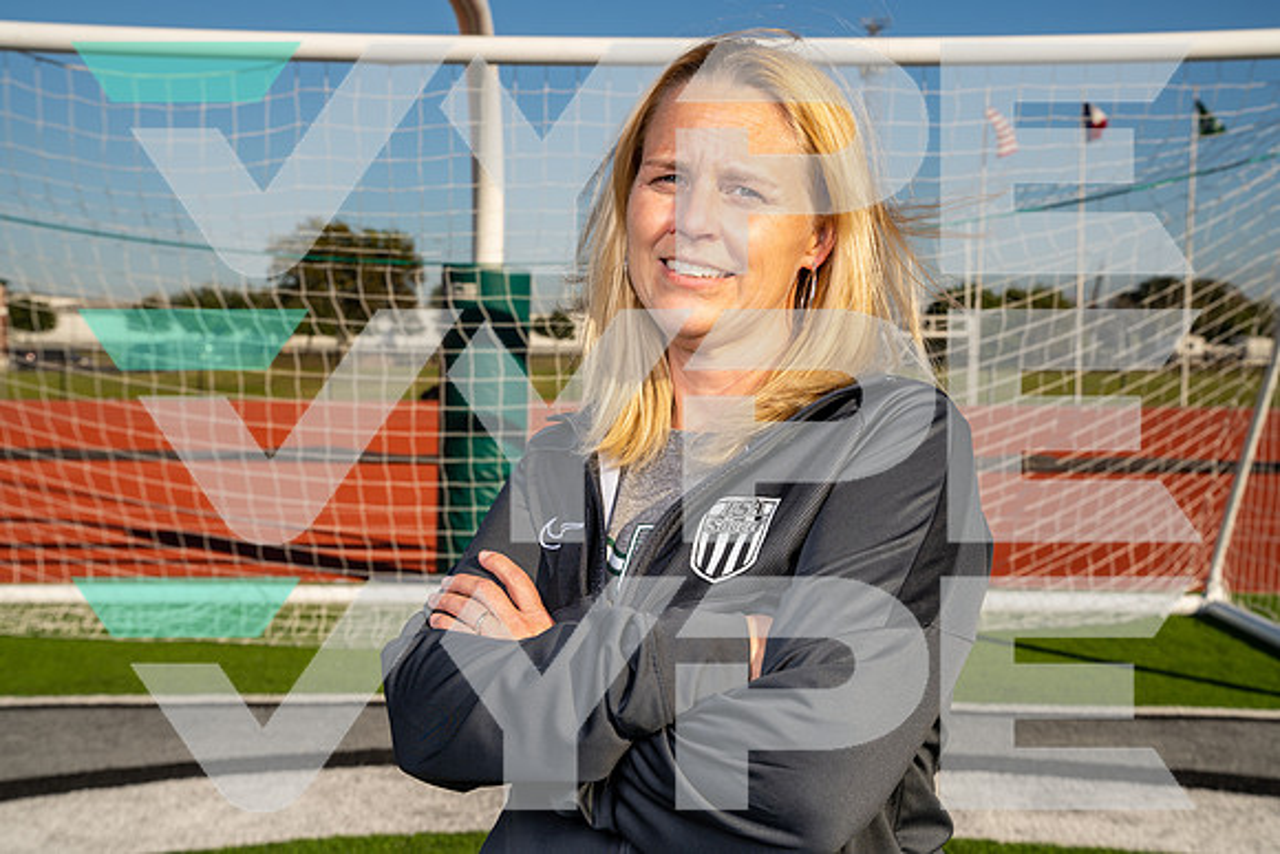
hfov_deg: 42.7
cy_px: 427
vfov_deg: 29.3
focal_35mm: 46
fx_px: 1636
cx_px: 640
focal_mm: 46
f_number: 8
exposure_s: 1/250
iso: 100
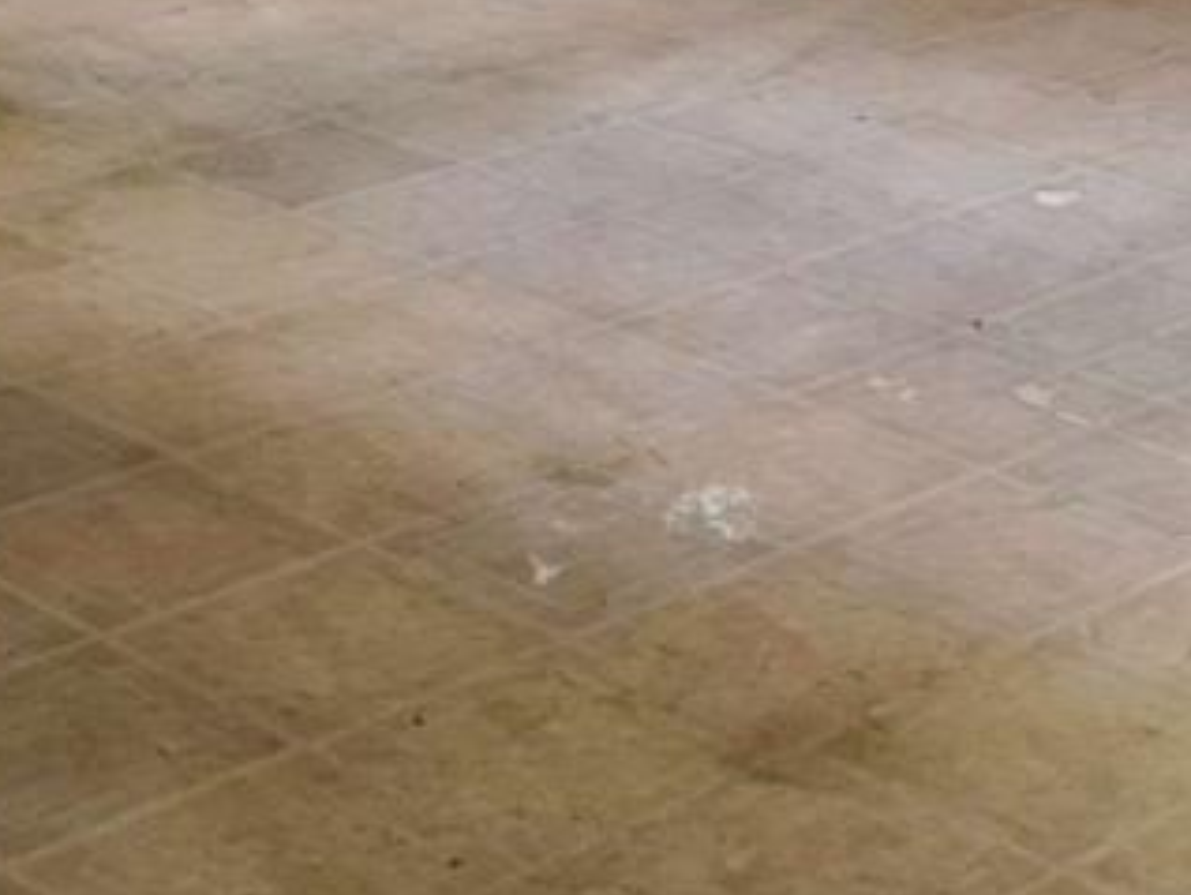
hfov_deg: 19.8
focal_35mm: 98
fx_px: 3374
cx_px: 936
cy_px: -281
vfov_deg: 14.5
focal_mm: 5.96
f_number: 1.6
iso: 80
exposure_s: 1/17
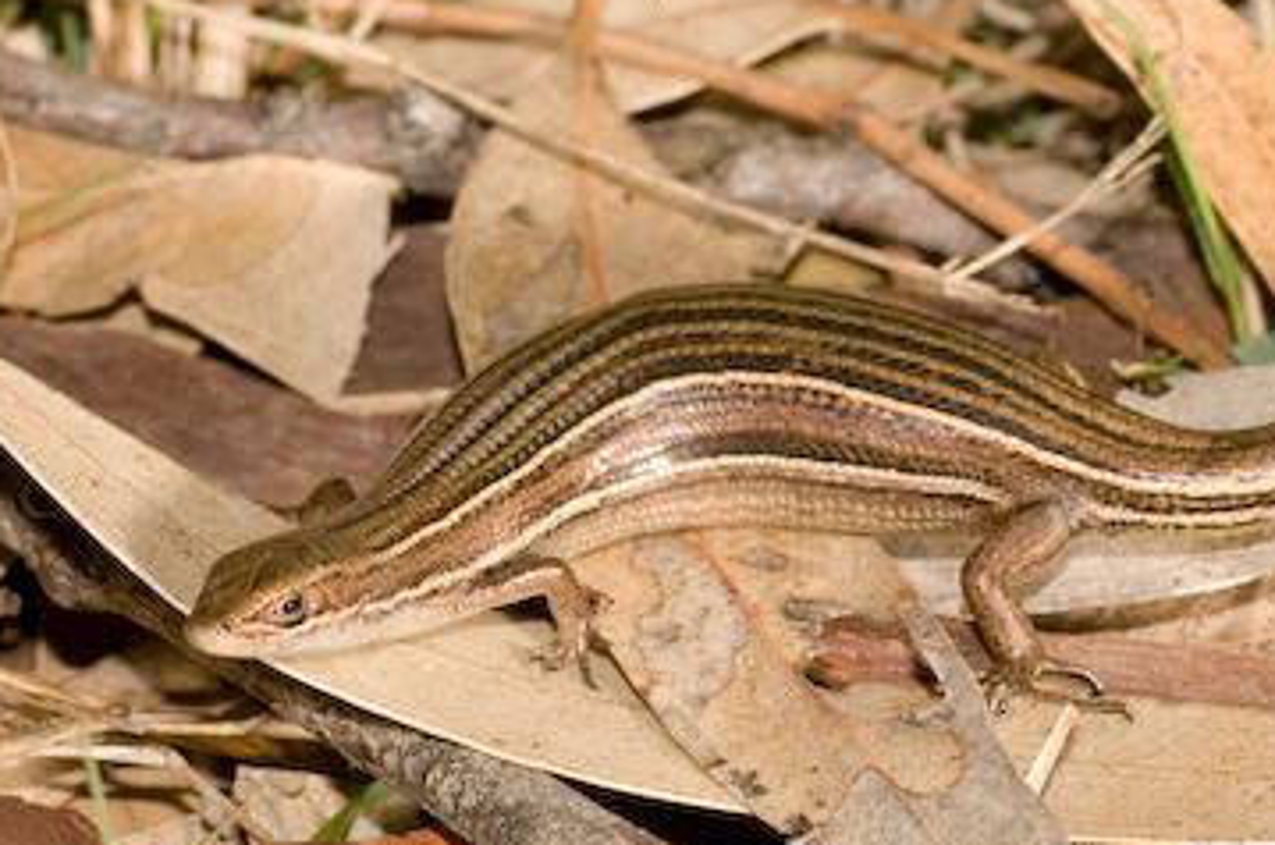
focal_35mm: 188
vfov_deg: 7.3
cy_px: 437
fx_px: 6646
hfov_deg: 10.9
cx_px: 820
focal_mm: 90
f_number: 22
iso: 320
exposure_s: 1/250
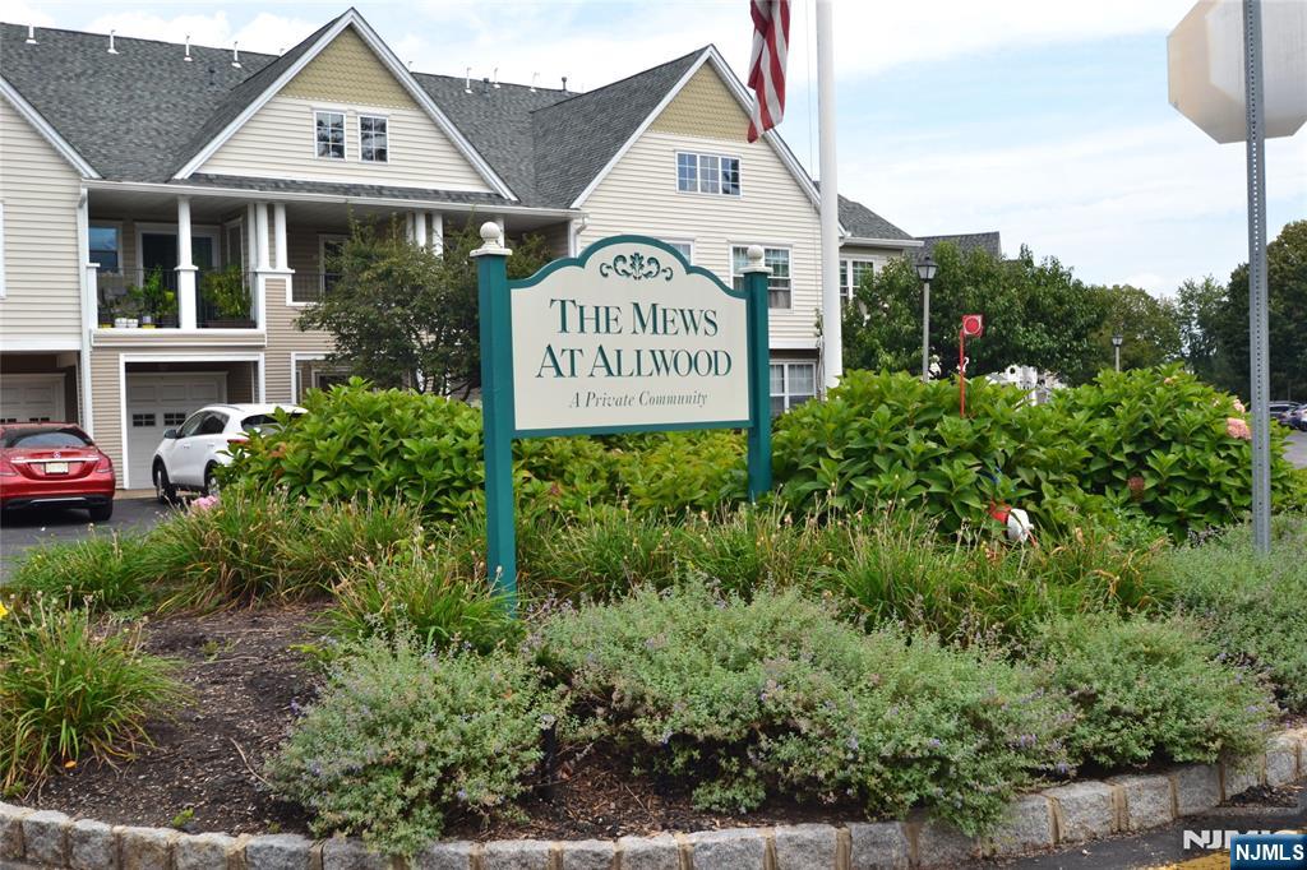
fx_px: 1307
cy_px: 435
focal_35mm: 36
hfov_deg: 53.1
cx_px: 654
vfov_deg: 36.8
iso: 400
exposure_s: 1/250
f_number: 10
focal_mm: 24
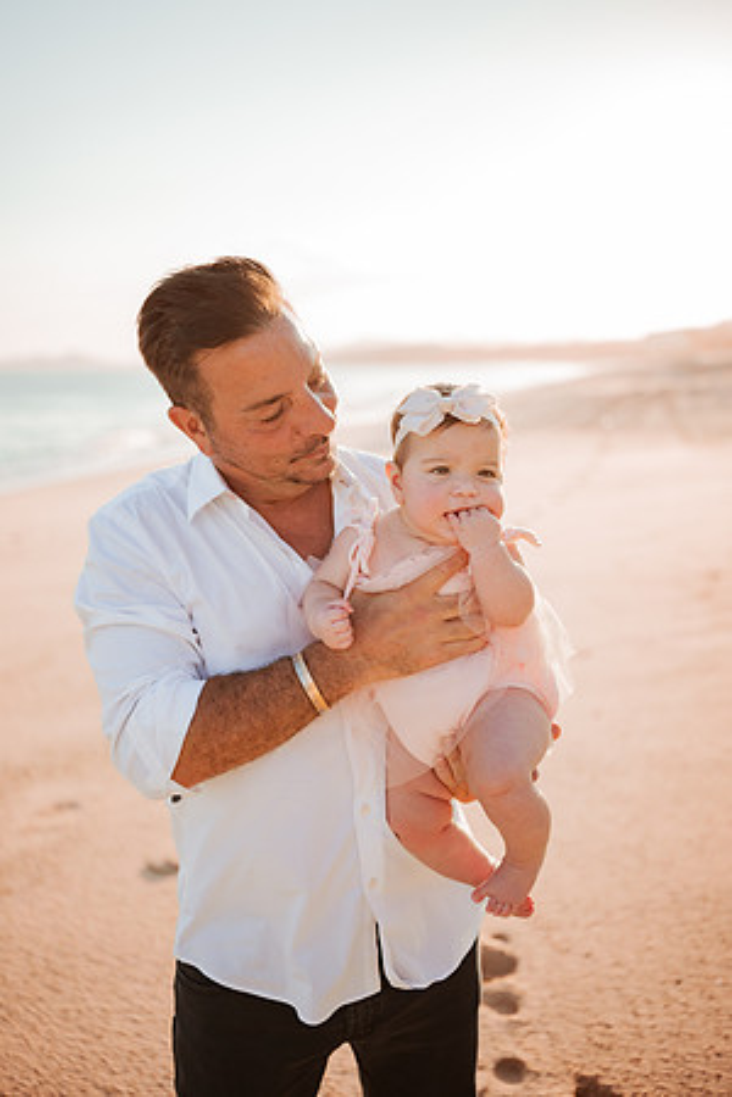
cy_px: 548
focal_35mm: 35
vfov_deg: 54.4
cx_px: 366
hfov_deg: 37.9
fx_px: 1067
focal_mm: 35
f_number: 1.8
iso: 100
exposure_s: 1/2000
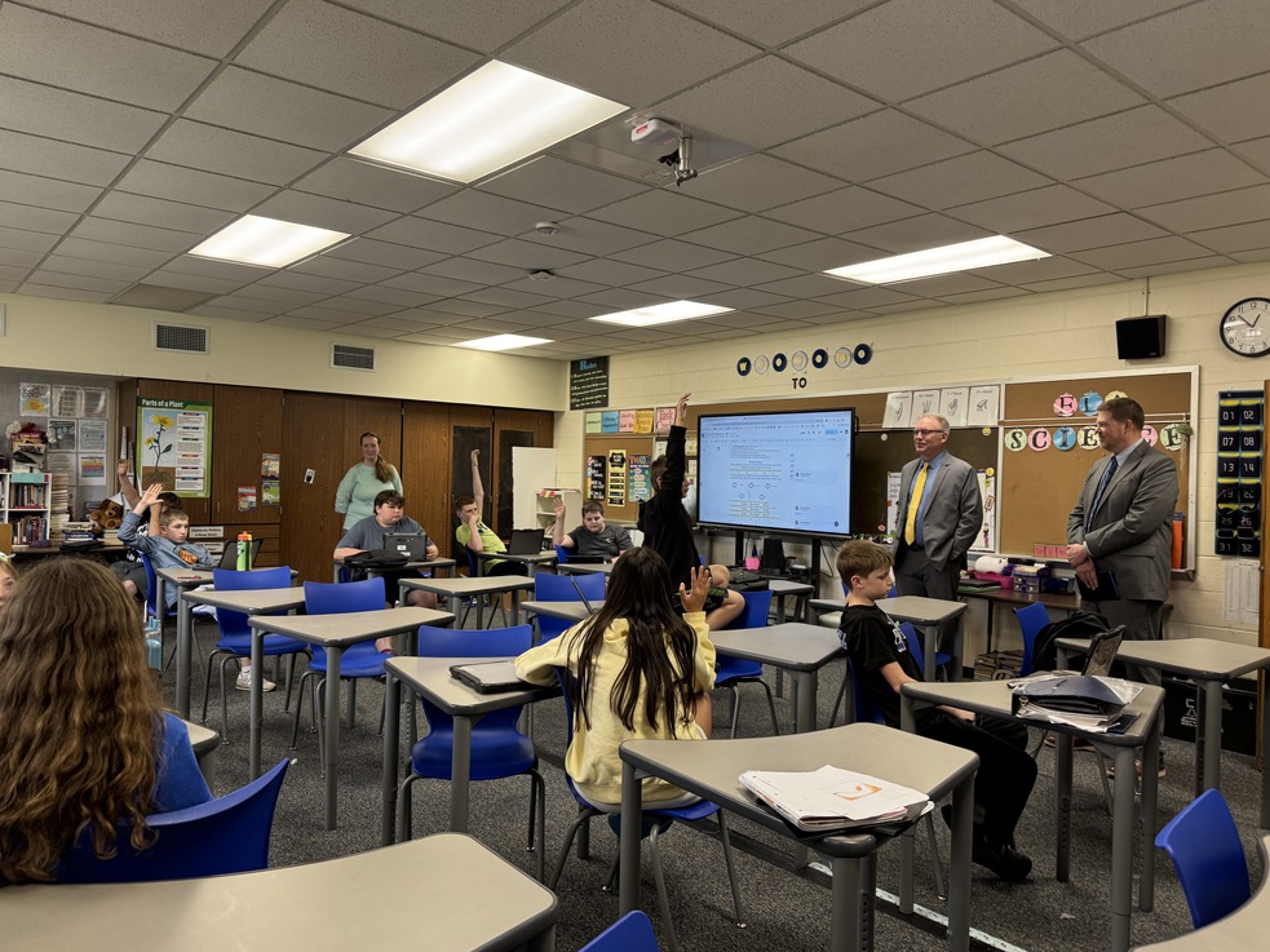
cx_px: 636
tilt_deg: +0.6
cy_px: 481
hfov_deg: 69.4
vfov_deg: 54.9
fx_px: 917
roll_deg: -1.8
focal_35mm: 25
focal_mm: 6.76
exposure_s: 1/90
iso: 160
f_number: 1.78
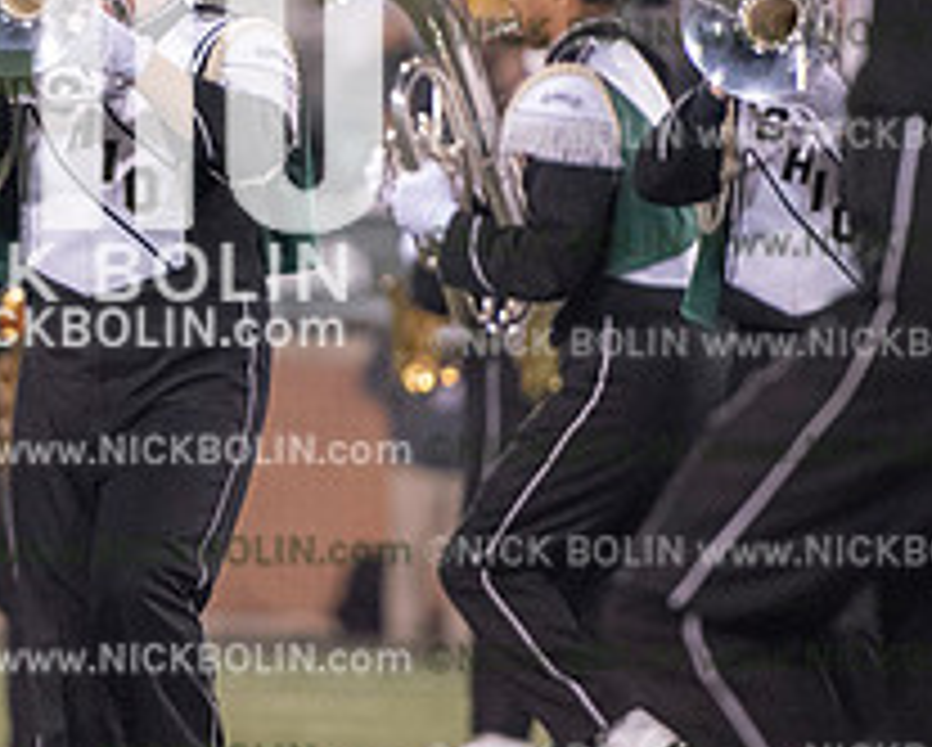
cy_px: 137
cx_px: 63
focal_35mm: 525
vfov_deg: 3.0
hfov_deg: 3.7
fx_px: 14495
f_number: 3.2
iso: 5000
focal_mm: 200
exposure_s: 1/1250
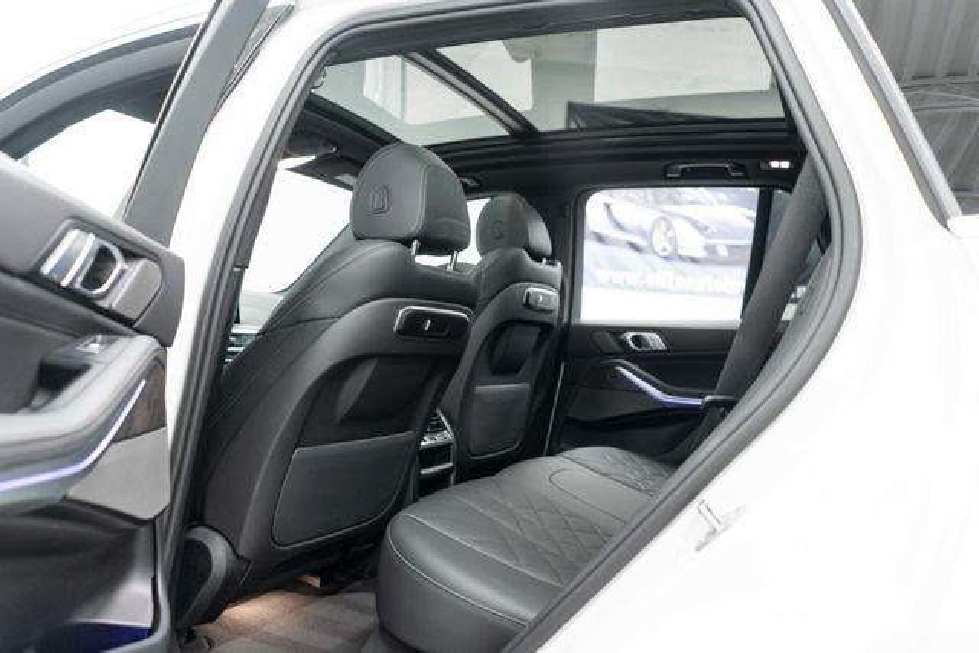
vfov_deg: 46.4
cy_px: 326
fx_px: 762
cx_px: 490
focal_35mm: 28
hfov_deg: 65.5
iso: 1000
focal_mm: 28
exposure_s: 1/40
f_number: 3.2
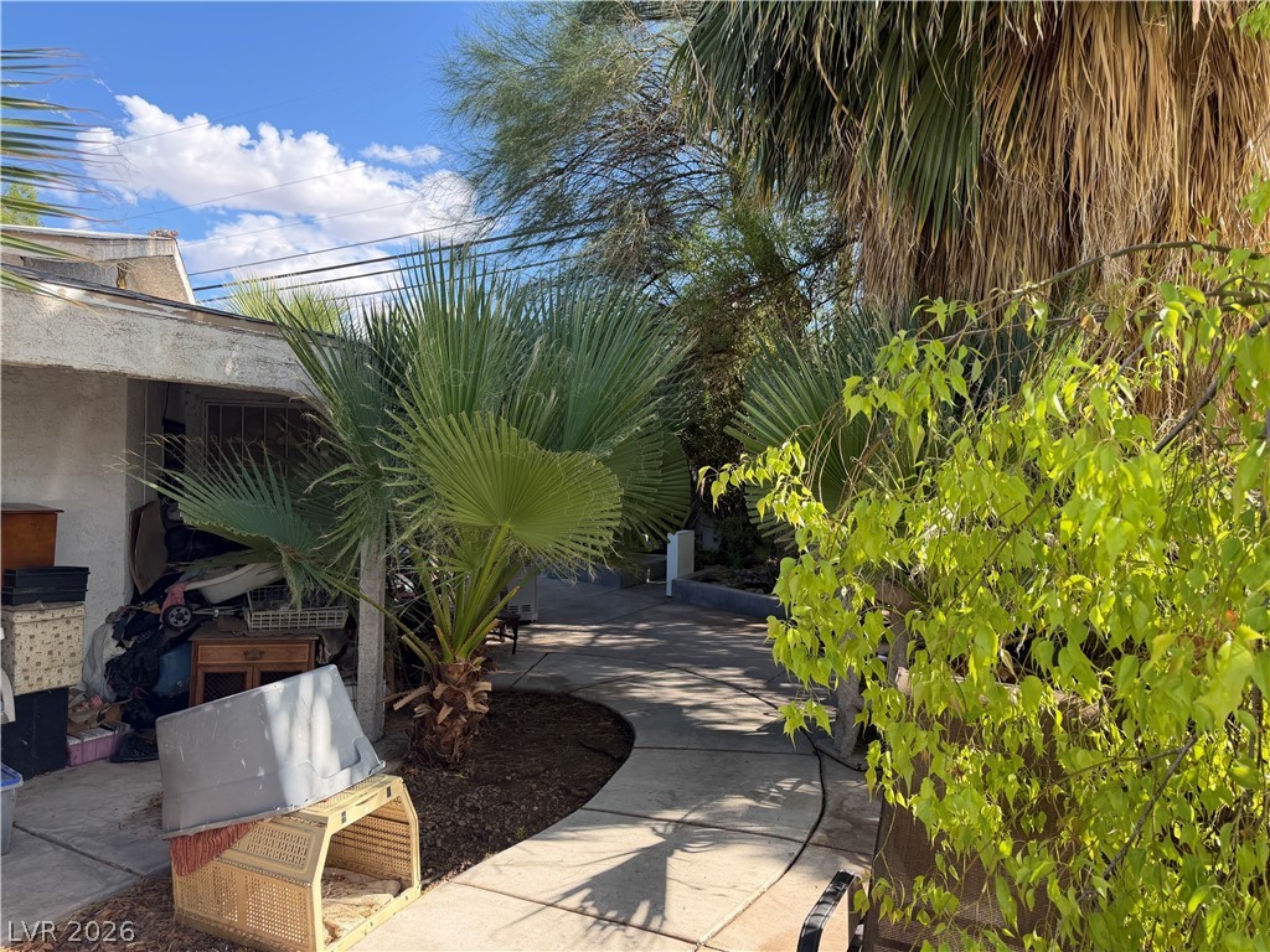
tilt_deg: +0.4
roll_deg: -2.2
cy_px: 476
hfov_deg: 71.6
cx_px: 635
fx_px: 881
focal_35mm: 24
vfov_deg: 56.8
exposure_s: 1/1292
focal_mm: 6.76
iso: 100
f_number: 1.78
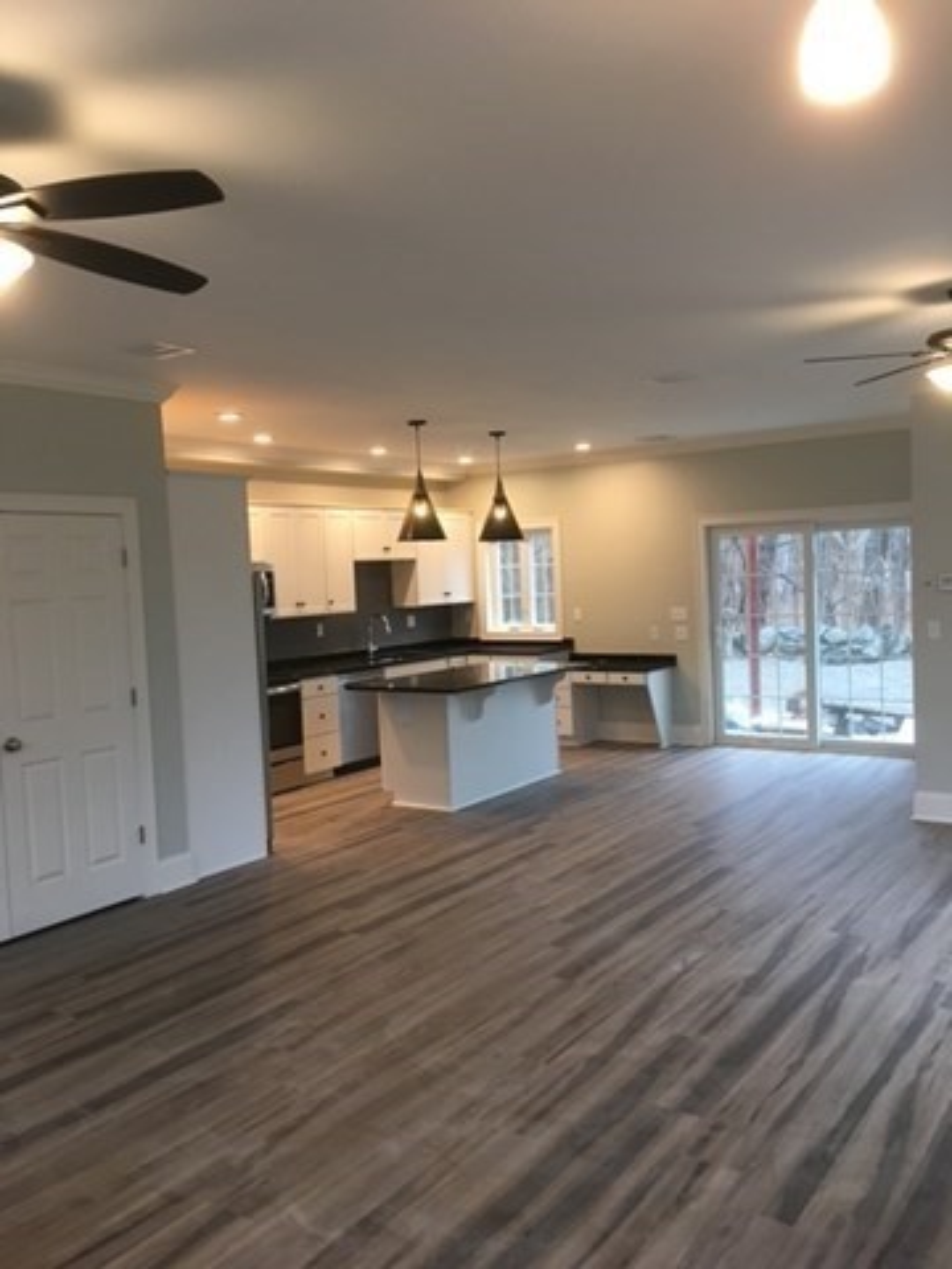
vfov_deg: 61.7
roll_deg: +2.9
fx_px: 1063
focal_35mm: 29
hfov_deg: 48.2
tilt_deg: -3.8
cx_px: 476
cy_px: 634
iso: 100
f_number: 2.2
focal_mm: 4.15
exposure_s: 1/30
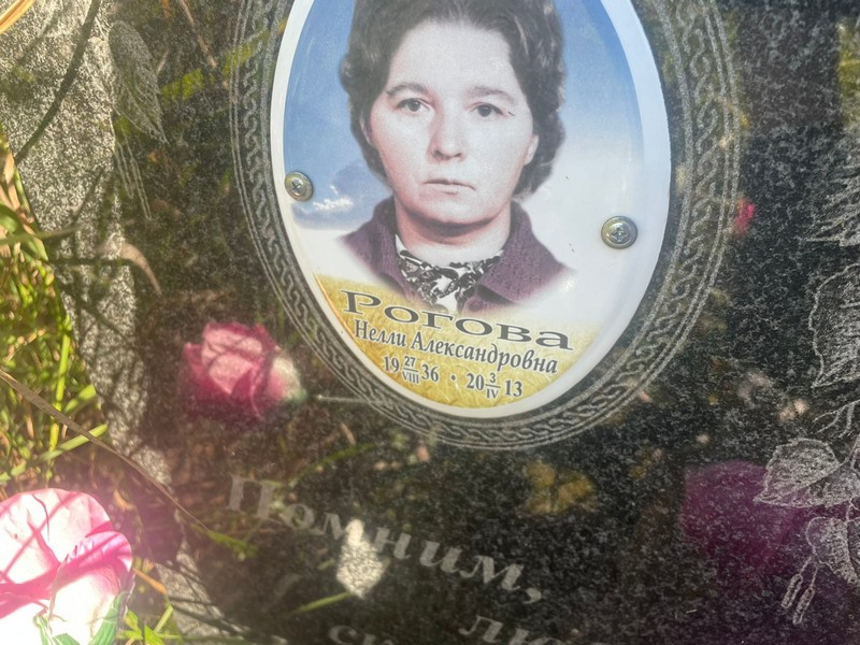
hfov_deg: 67.3
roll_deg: +0.4
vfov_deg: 53.1
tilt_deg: -31.9
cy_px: 322
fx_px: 646
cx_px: 430
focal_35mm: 26
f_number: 1.6
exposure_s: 1/334
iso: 32
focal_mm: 4.2
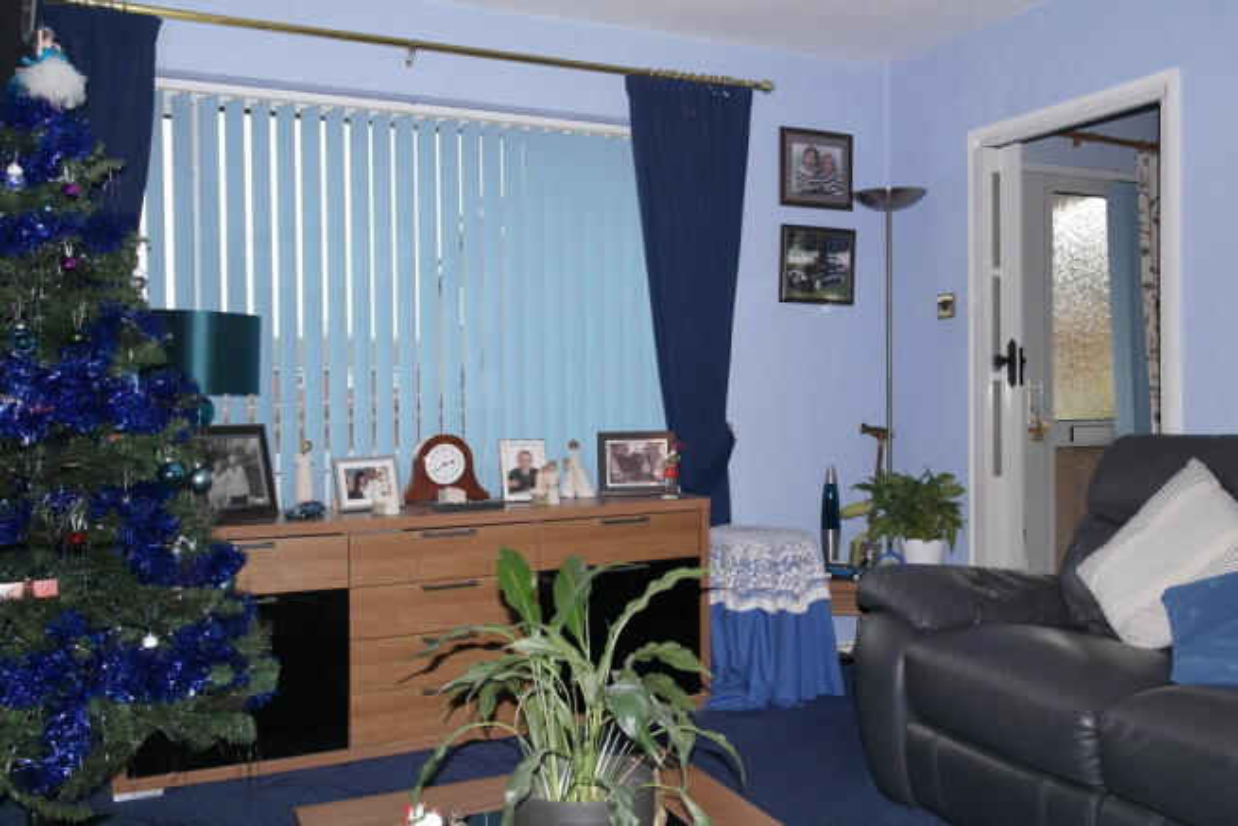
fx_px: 1032
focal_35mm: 30
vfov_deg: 43.6
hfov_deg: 61.9
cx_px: 619
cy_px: 413
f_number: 3.5
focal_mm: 20
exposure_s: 1/40
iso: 200
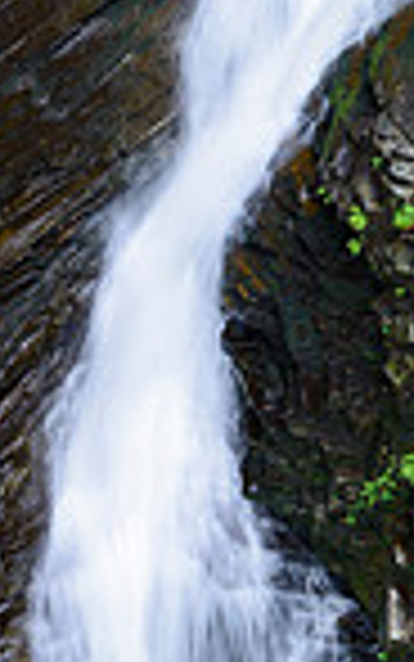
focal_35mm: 161
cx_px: 230
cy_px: 20
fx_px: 2904
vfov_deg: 12.9
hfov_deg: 8.2
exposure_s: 1/8
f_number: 7.1
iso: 100
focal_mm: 40
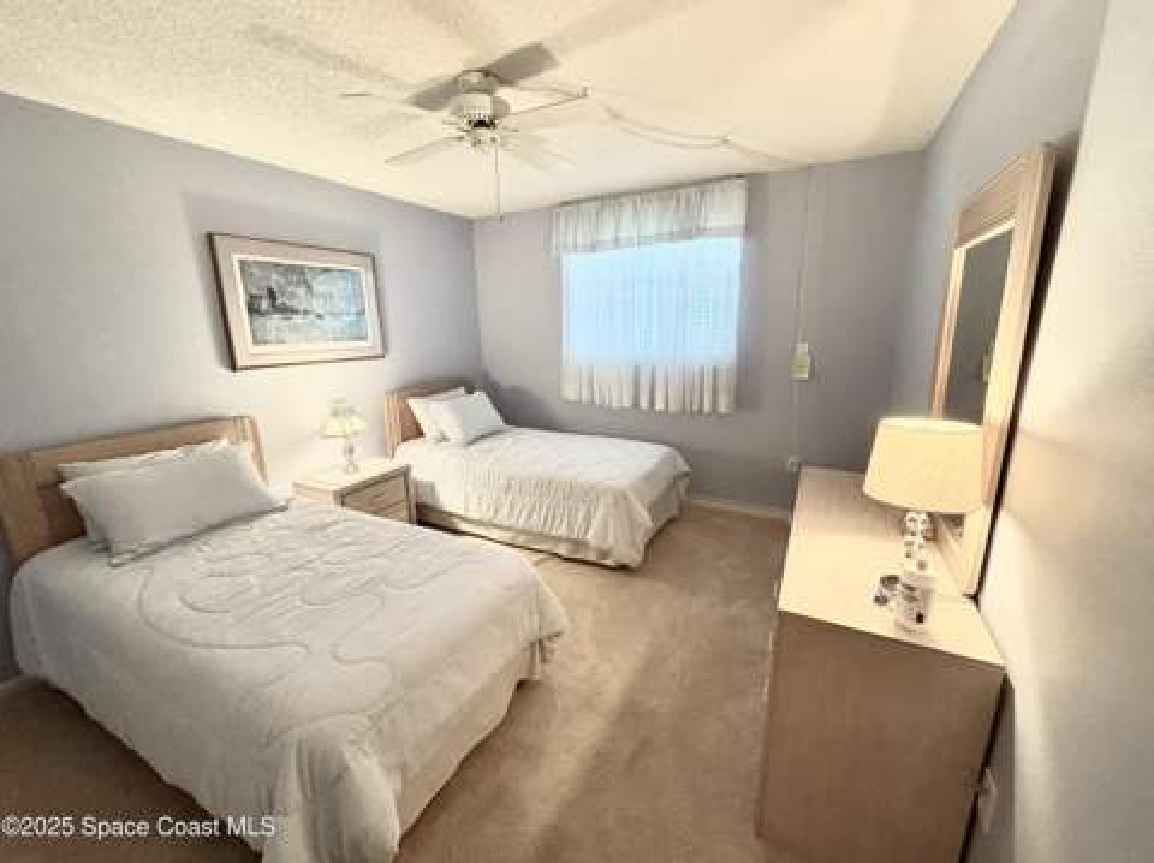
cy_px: 432
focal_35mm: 14
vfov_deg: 85.6
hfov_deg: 102.1
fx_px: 466
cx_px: 577
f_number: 2.2
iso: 400
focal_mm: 2.22
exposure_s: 1/60
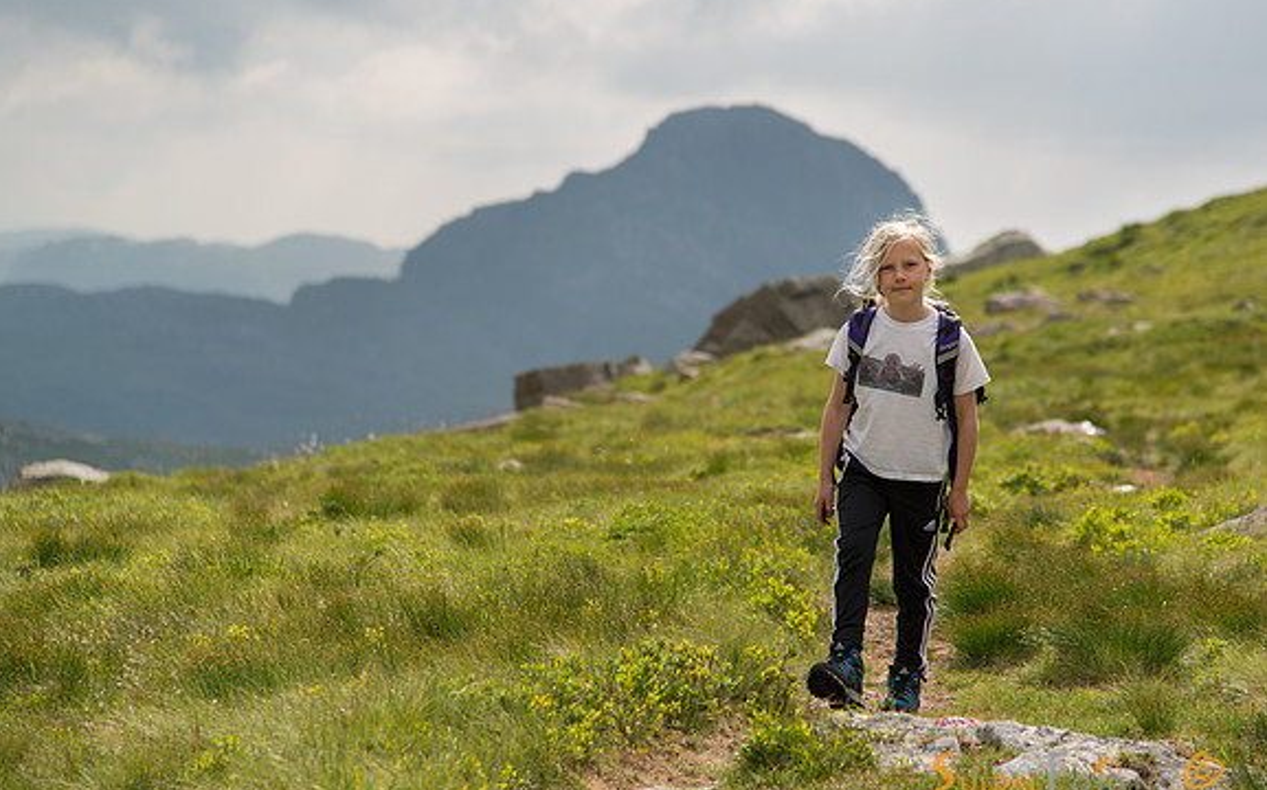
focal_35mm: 132
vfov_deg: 9.9
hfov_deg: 15.8
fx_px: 4556
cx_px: 679
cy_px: 378
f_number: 4.5
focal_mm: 120
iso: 100
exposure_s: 1/800
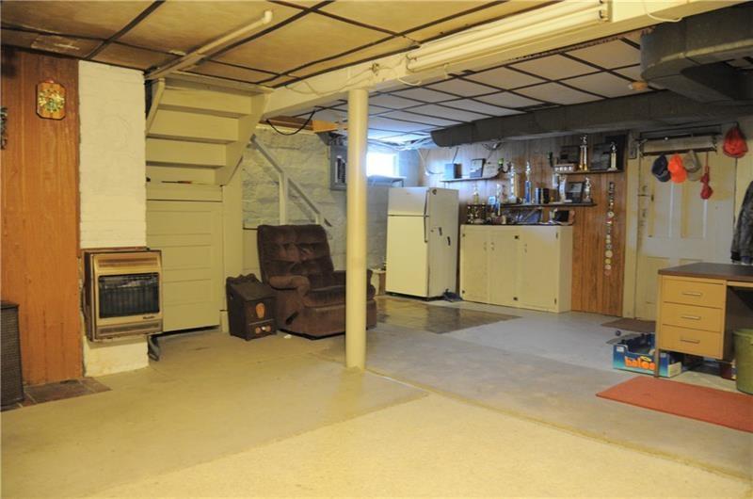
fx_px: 564
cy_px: 250
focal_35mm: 27
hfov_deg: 67.5
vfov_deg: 47.7
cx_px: 376
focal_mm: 18
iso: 1600
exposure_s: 1/6
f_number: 3.5
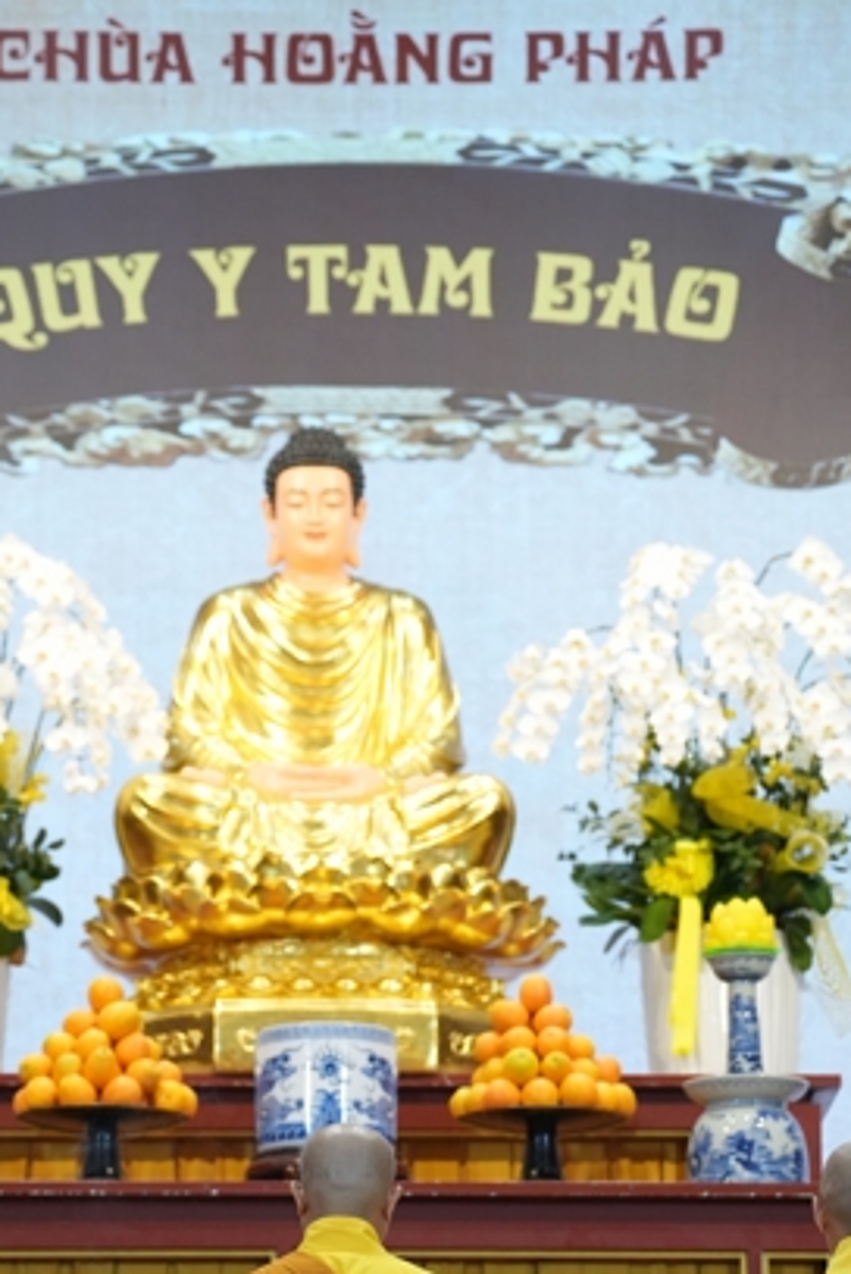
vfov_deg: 14.4
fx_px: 5026
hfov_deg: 9.7
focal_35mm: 142
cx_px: 355
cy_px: 989
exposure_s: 1/320
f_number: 2.8
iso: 2000
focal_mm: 89
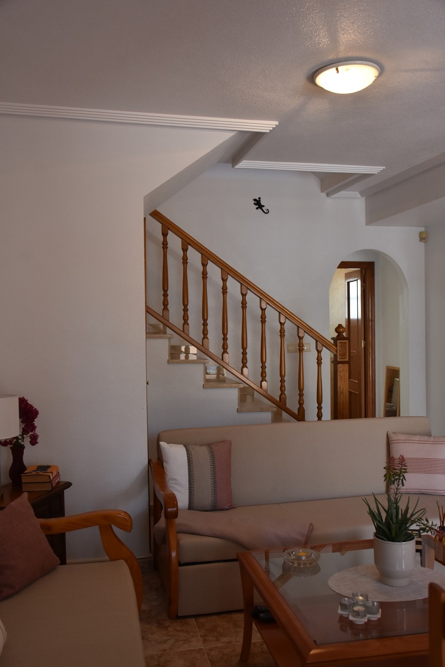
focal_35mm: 34
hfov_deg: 38.4
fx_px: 640
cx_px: 222
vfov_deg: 55.1
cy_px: 334
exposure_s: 1/125
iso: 800
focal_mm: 23
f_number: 5.6
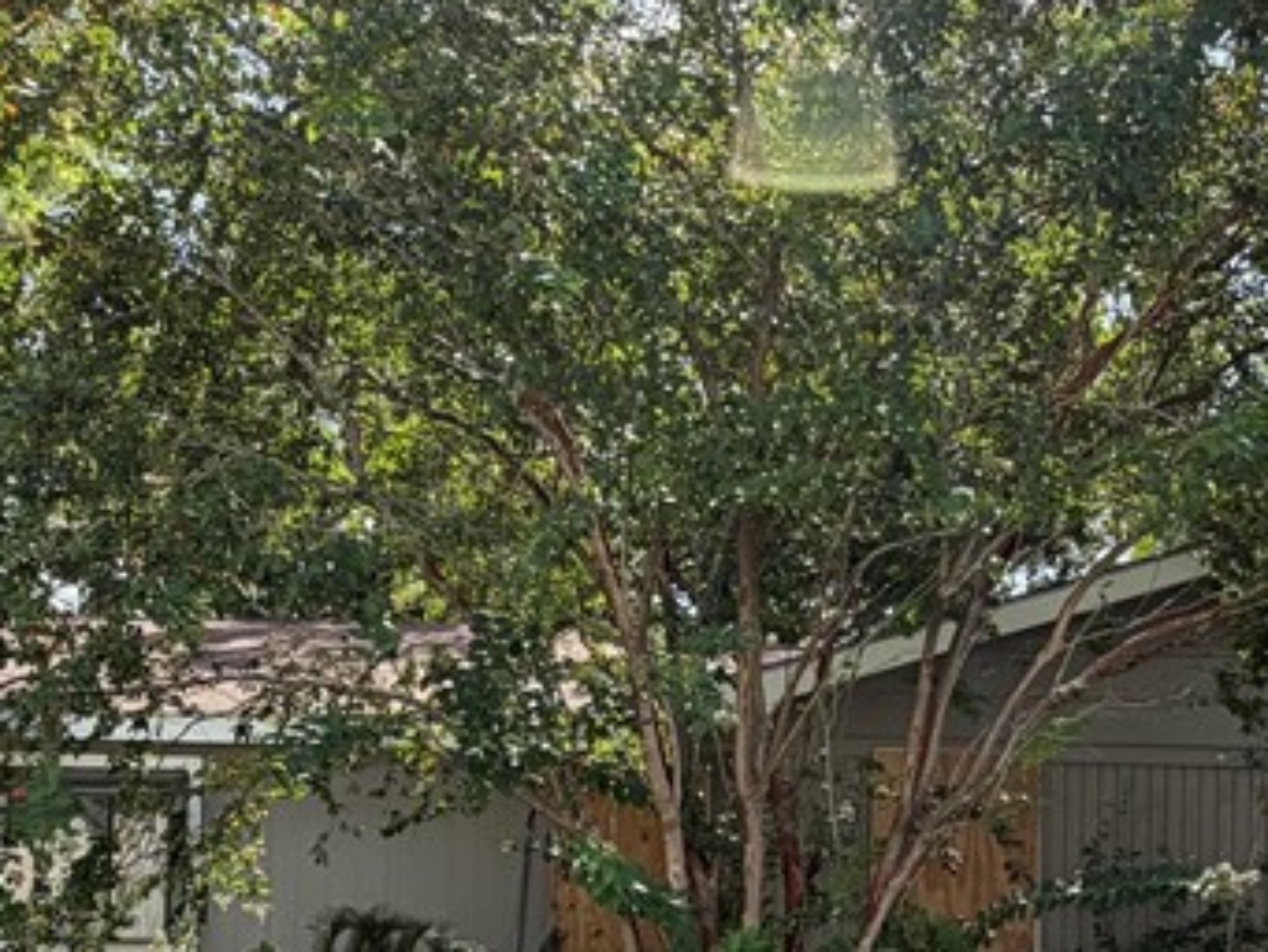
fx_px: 1539
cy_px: 878
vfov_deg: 32.5
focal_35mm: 42
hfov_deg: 44.4
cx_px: 799
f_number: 2.2
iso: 50
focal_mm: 2.22
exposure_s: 1/502
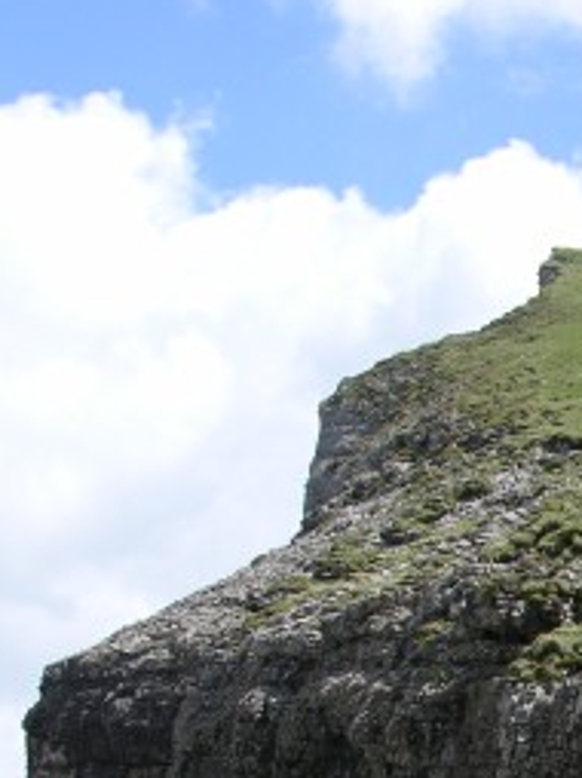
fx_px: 2380
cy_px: 913
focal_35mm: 106
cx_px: 848
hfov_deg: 13.2
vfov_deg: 17.7
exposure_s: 1/183
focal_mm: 8.9
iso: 50
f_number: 5.6
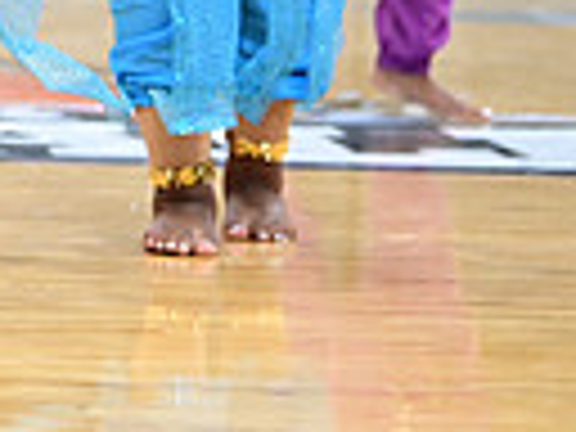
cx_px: -508
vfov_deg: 4.8
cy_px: -382
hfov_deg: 6.4
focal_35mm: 304
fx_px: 5058
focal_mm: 70
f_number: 3.2
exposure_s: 1/1000
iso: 6400
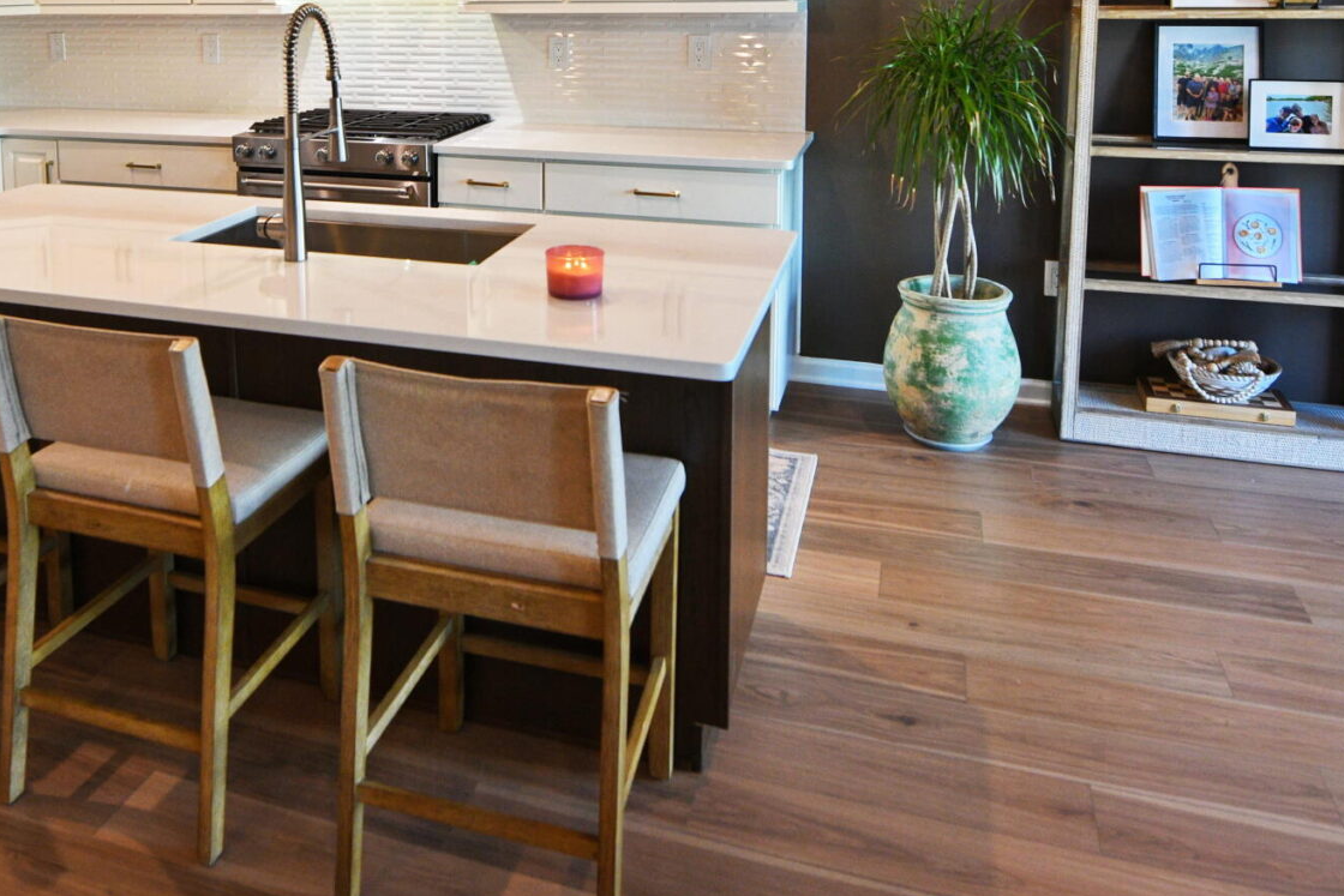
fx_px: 1195
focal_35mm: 32
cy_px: 121
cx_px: 418
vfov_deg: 38.8
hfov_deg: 57.1
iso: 640
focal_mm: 14
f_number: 4
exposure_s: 1/60
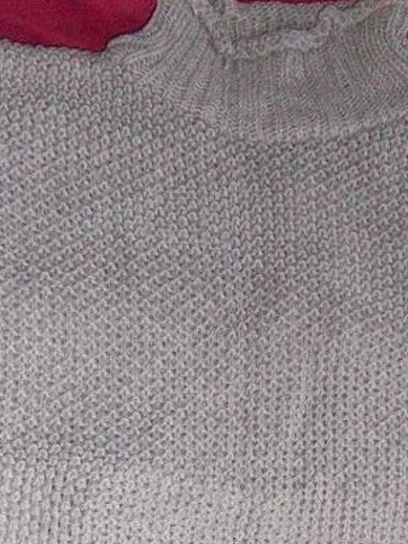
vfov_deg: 25.5
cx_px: 253
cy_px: 566
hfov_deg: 20.4
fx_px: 1131
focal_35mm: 72
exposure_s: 1/64
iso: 160
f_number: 3.5
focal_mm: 5.1
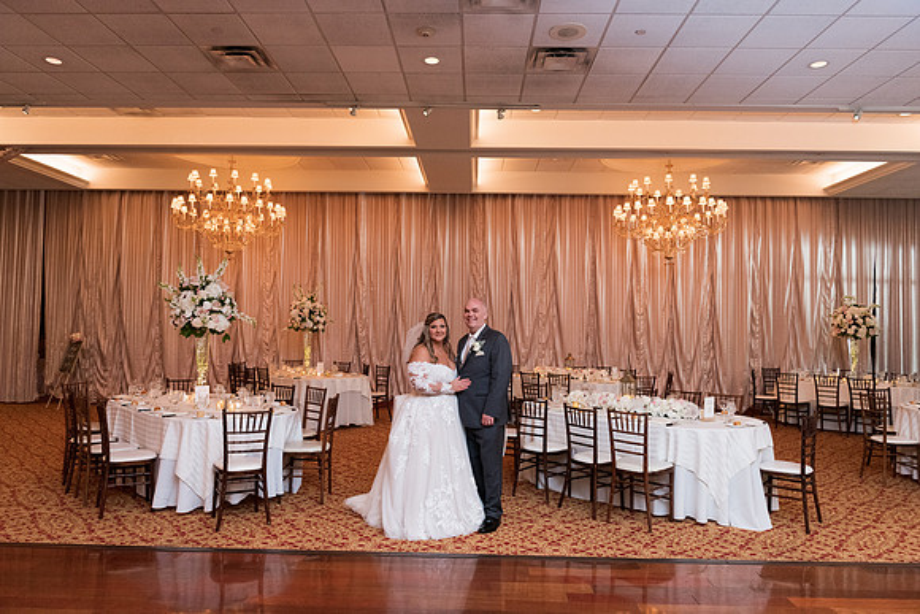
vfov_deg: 49.6
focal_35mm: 26
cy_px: 307
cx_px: 460
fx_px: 665
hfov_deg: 69.4
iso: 2000
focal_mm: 26
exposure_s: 1/100
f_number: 2.8
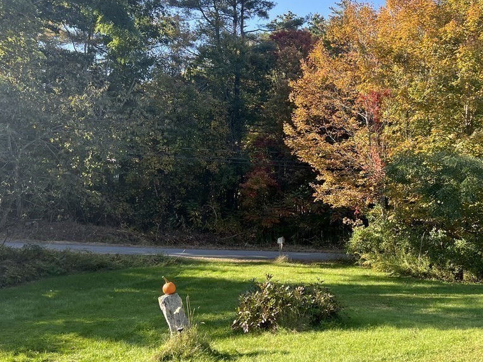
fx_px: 488
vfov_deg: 40.7
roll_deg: +0.3
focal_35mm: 35
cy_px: 195
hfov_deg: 52.1
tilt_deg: +0.1
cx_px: 299
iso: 50
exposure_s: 1/723
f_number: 1.5
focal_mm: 5.7
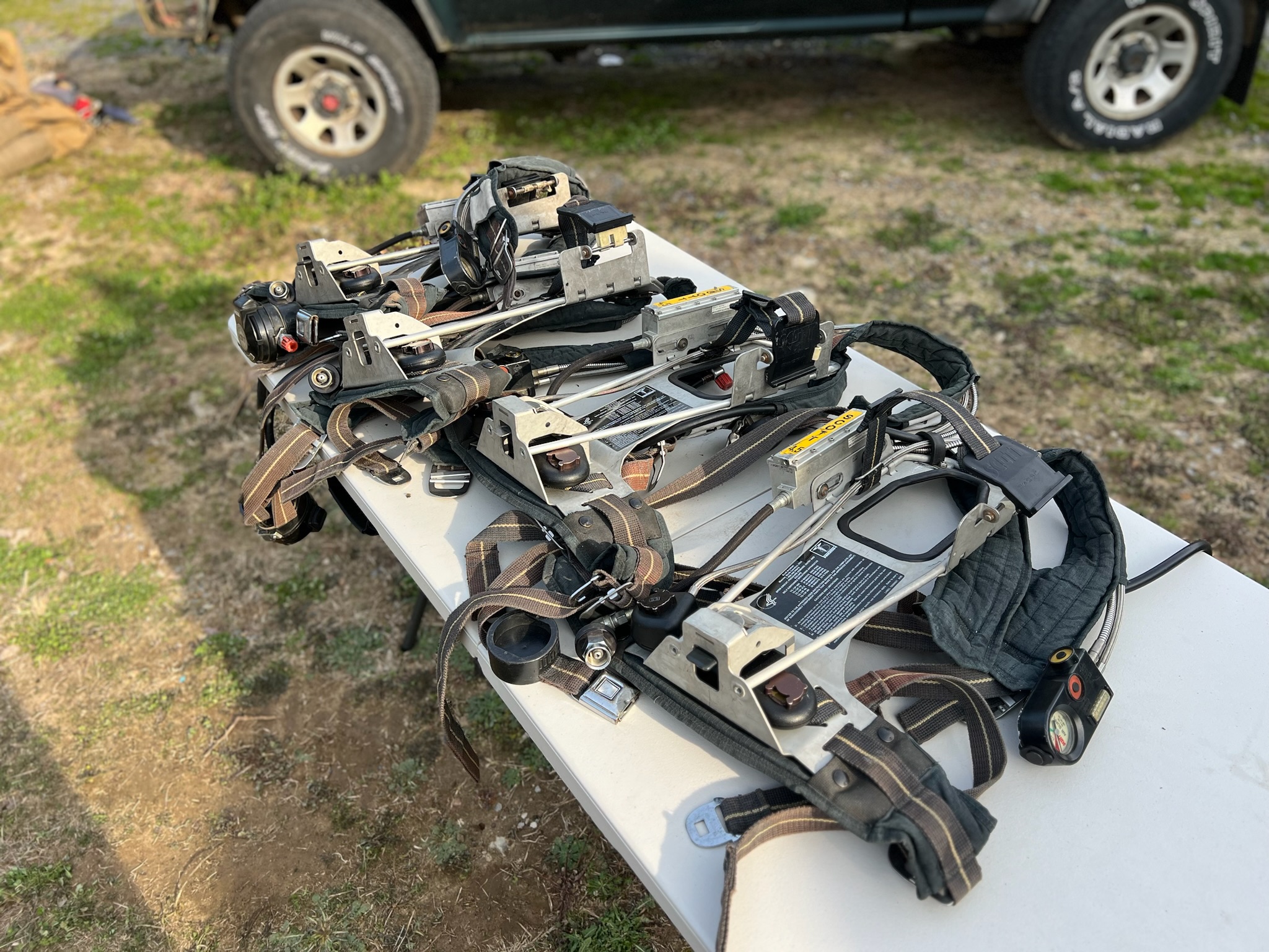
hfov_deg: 67.3
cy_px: 476
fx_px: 953
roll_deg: +1.3
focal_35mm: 26
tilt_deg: -38.7
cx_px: 634
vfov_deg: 53.1
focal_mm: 5.7
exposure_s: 1/1100
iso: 50
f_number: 1.5
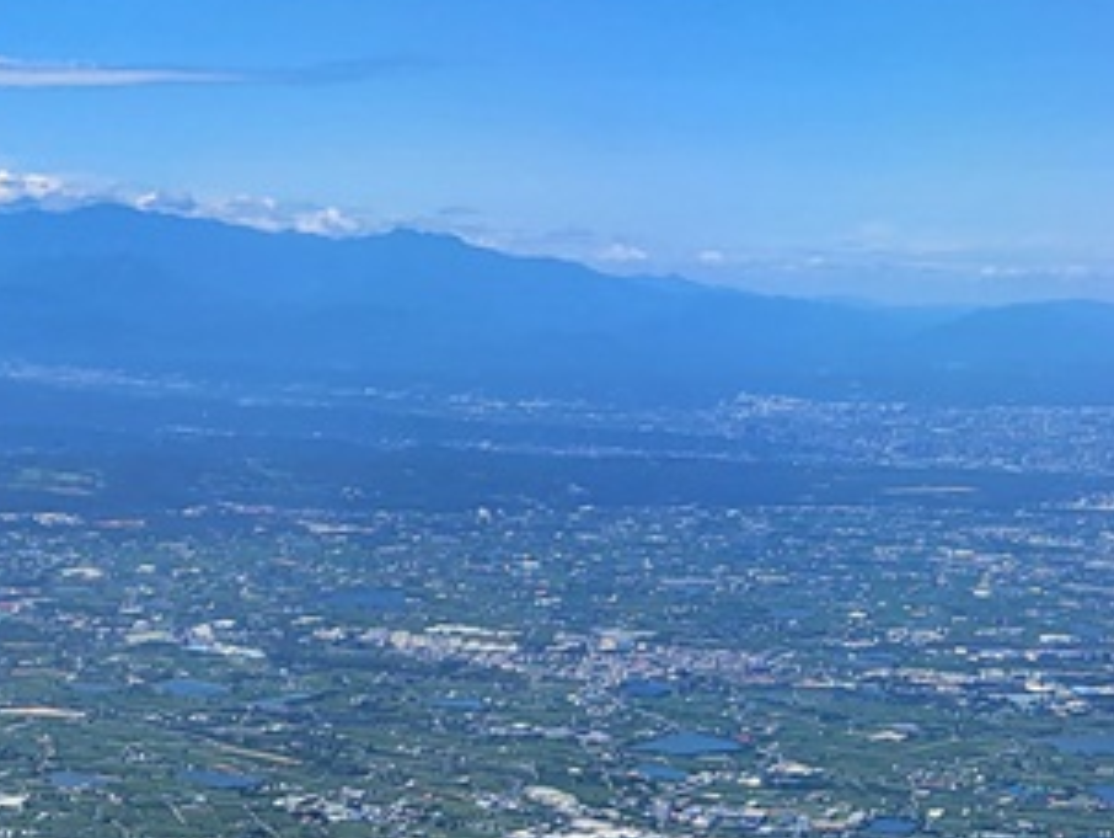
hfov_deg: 22.1
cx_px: 81
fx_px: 2770
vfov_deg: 16.8
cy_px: 856
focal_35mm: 86
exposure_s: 1/2820
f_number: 1.8
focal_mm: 5.4
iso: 40
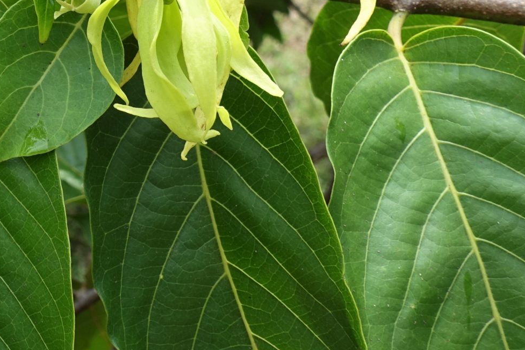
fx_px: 1108
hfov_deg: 24.1
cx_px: -118
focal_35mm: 76
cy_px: -42
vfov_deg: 17.3
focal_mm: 10.81
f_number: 5.6
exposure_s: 1/160
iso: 125
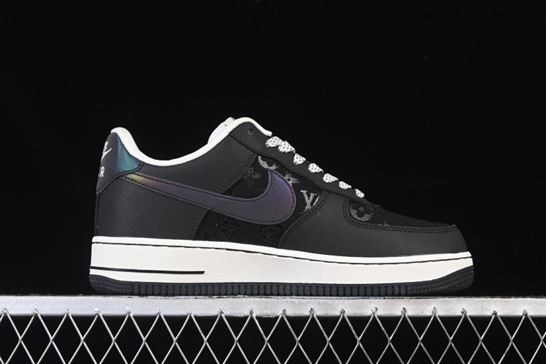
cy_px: 182
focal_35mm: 75
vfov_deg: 18.2
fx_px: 1137
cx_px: 273
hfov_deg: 27.0
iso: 160
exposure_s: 1/60
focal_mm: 50
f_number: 6.3
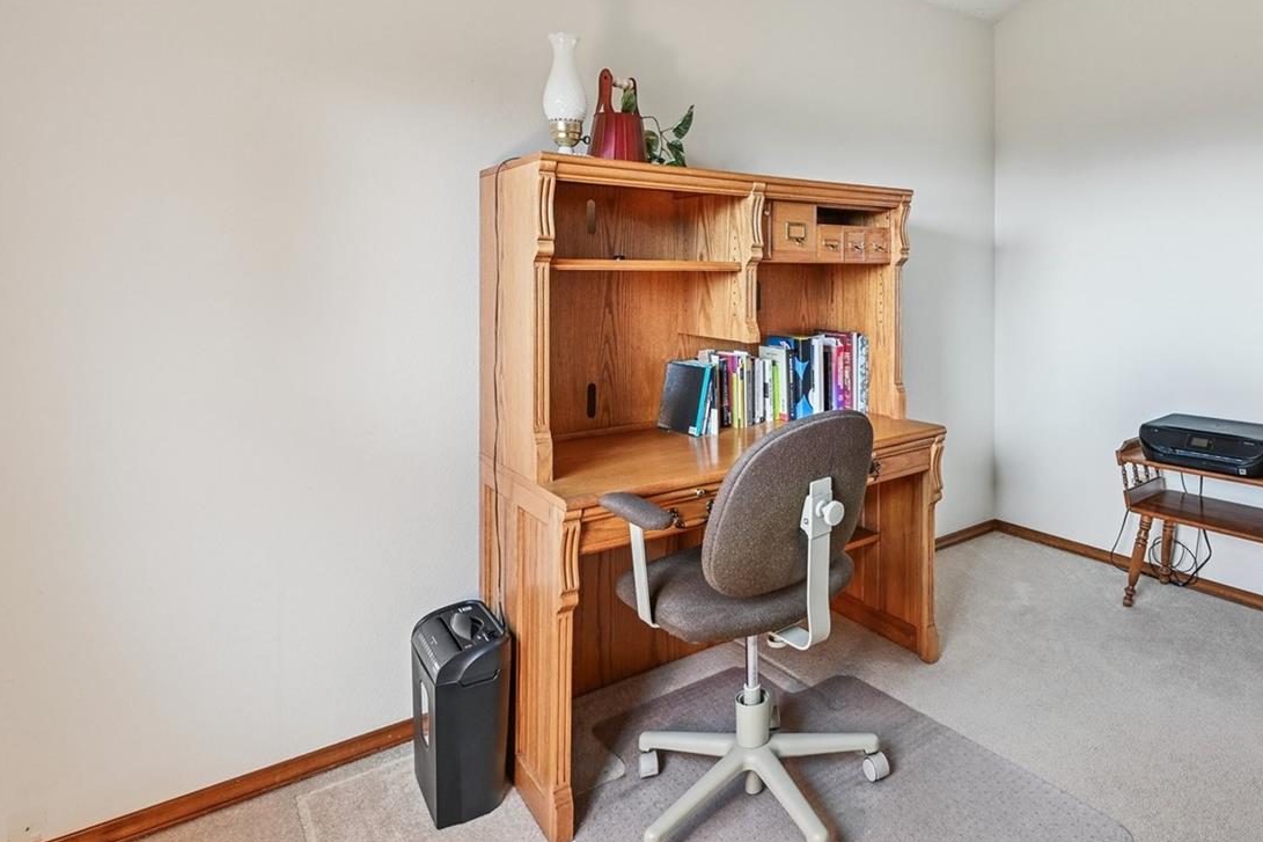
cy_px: 277
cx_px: 845
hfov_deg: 76.0
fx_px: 772
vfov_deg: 55.9
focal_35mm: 22
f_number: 11
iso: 800
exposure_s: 1/4
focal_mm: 15
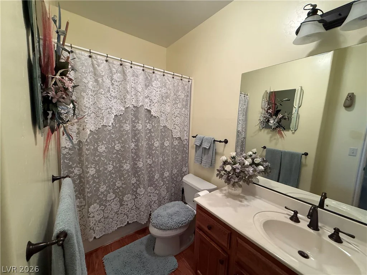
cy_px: 138
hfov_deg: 102.1
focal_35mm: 14
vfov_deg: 85.7
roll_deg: -2.1
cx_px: 184
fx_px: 148
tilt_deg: -7.0
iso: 320
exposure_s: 1/60
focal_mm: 2.22
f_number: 2.2
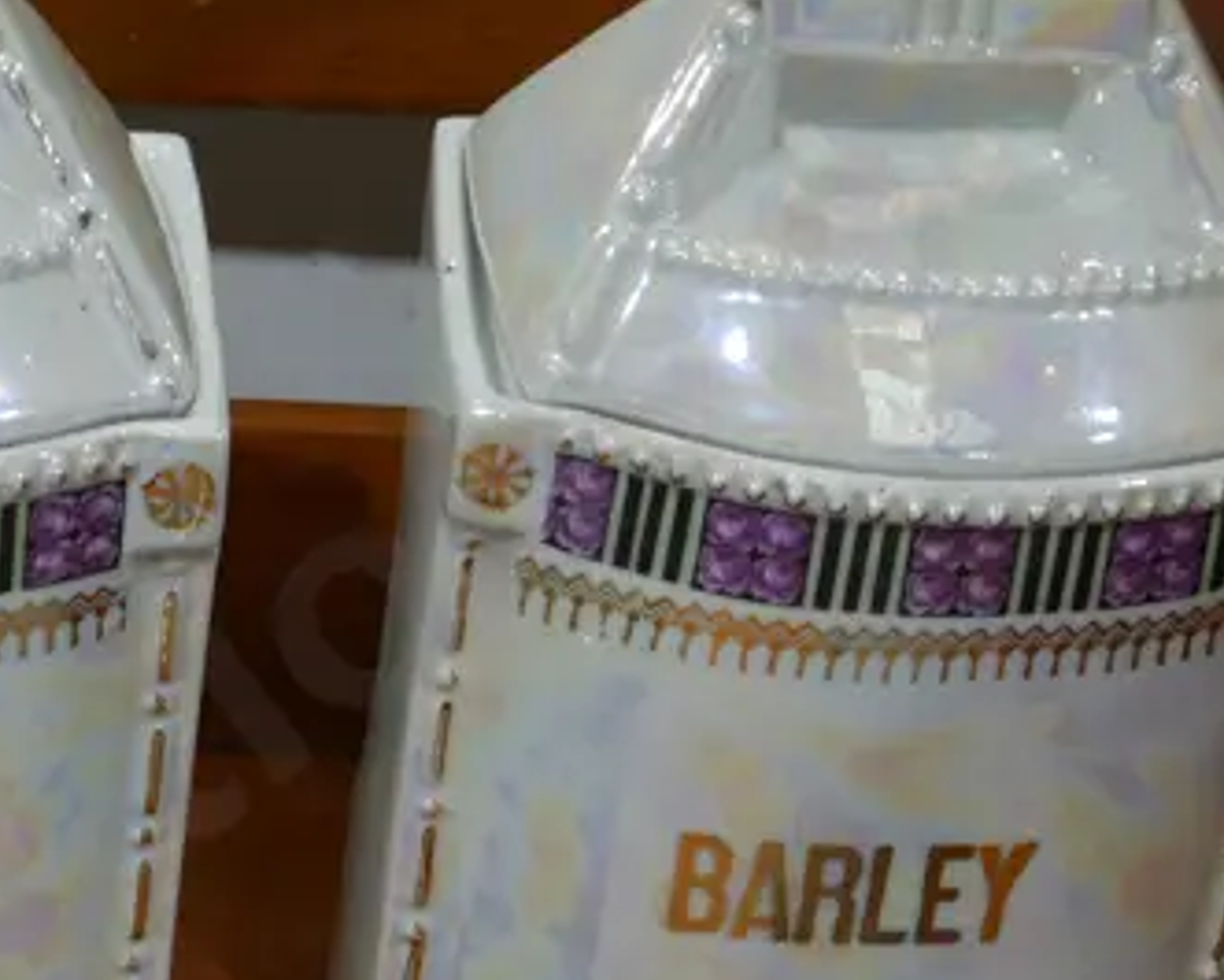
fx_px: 5254
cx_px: -81
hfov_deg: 13.1
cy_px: 949
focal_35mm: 145
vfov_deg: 10.6
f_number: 5.2
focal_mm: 24
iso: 320
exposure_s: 1/60
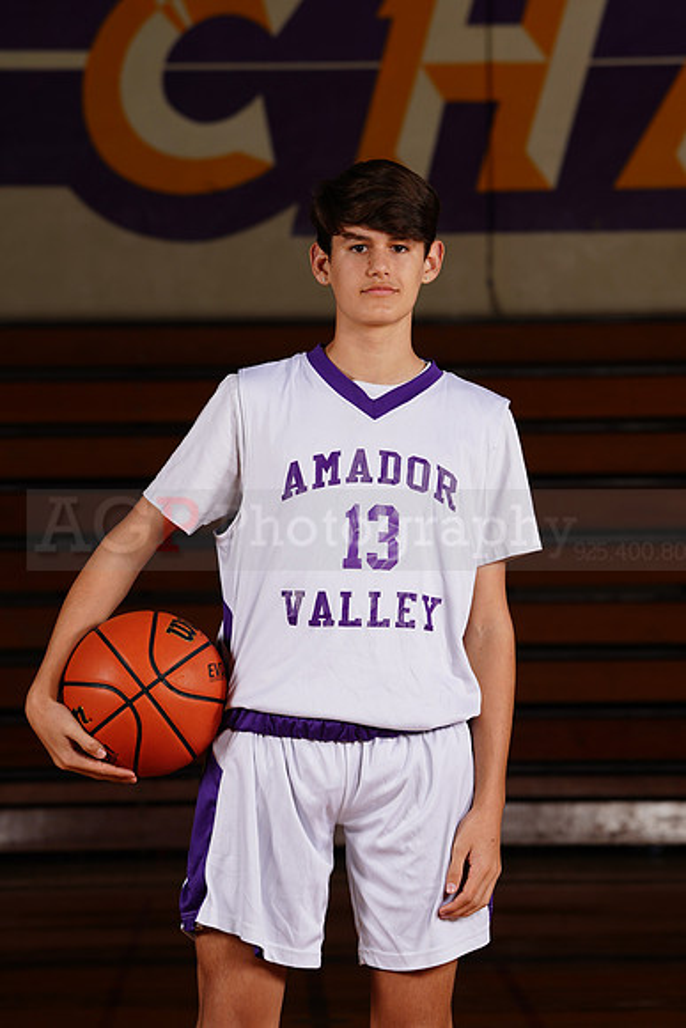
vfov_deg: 11.5
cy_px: 514
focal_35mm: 179
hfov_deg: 7.7
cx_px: 343
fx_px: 5113
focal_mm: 179
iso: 200
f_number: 9
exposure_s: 1/200
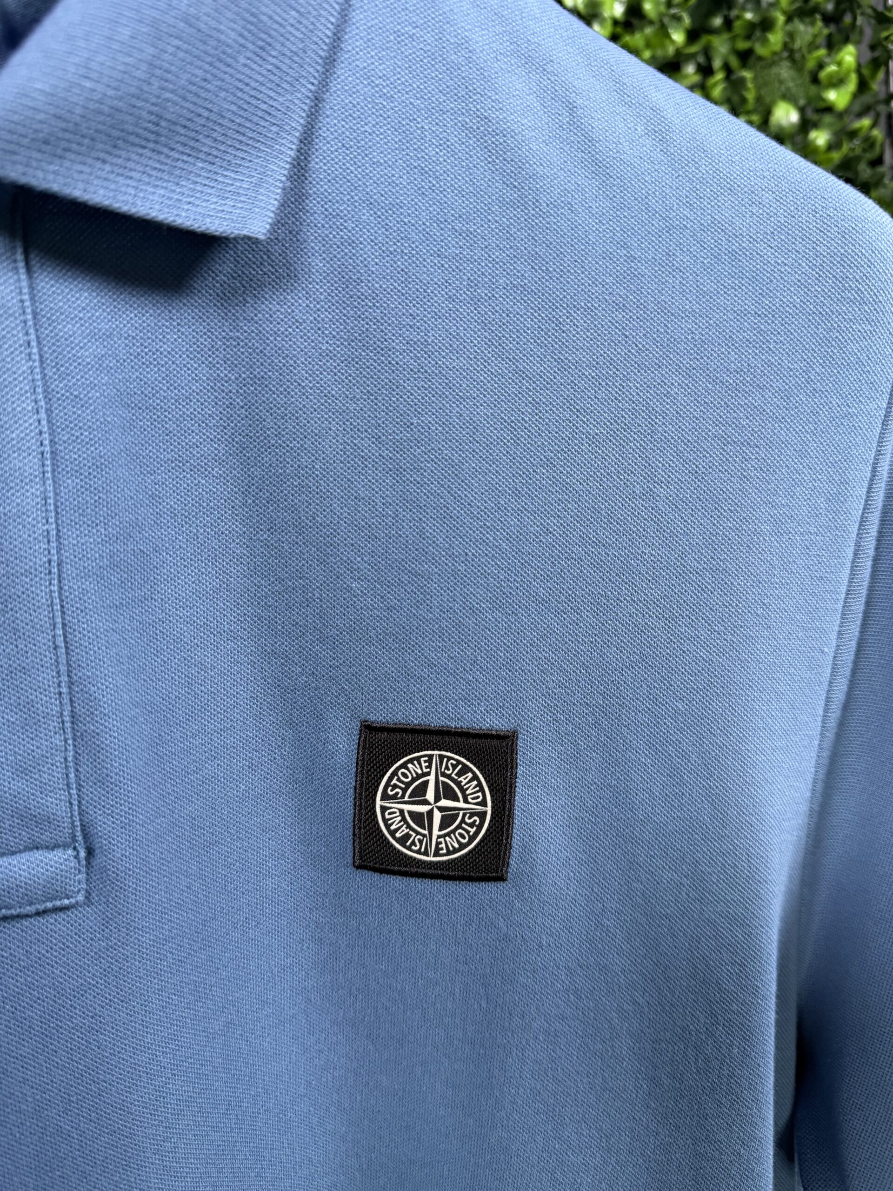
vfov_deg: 71.6
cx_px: 446
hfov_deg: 56.8
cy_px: 596
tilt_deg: -6.5
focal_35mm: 24
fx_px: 826
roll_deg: -1.3
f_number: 1.78
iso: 320
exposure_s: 1/50
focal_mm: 6.76
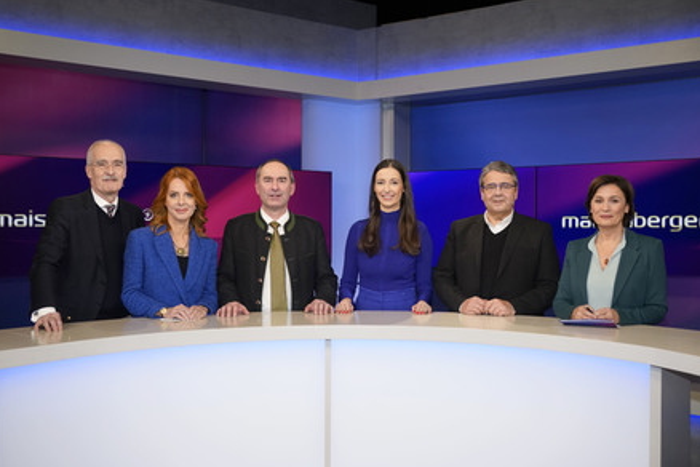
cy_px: 237
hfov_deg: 53.1
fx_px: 700
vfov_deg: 36.9
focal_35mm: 36
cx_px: 354
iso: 2000
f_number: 5
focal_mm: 35
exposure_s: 1/160
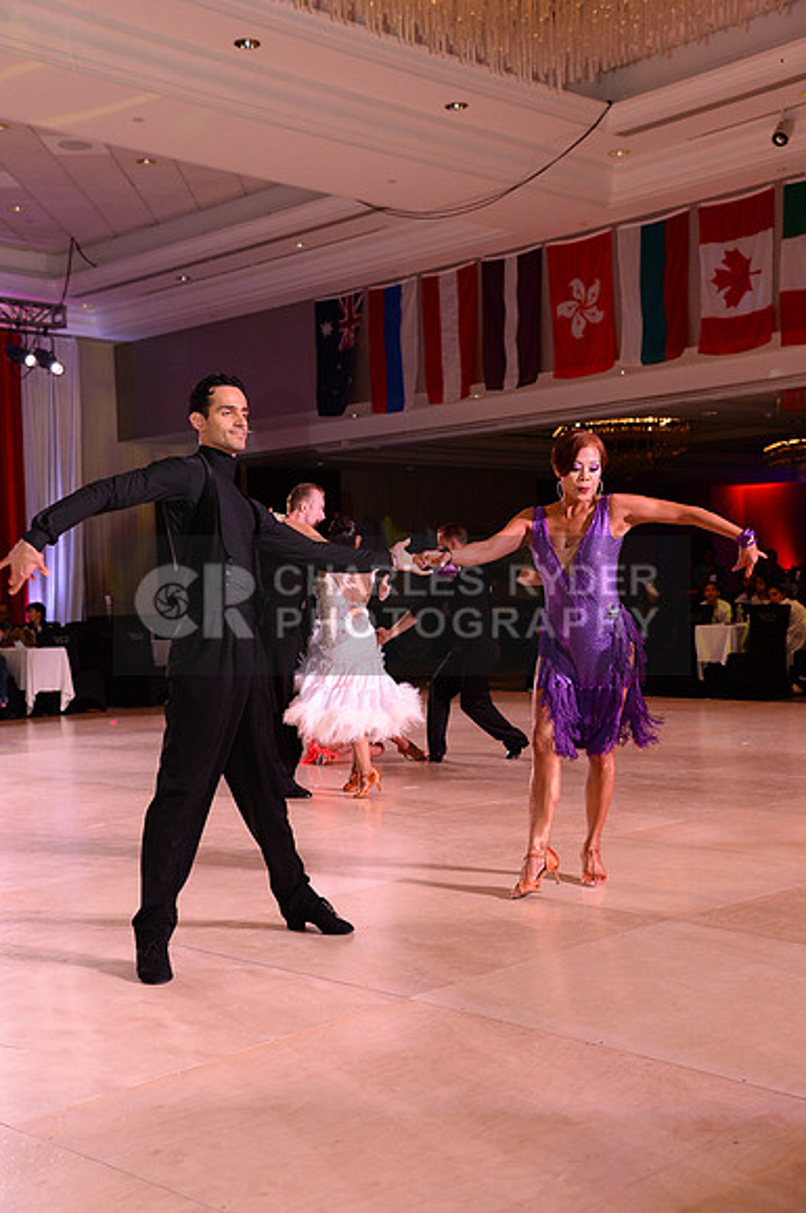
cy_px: 606
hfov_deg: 29.2
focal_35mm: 46
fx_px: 1549
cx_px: 403
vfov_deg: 42.8
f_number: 5.6
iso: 2500
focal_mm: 46
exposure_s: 1/250
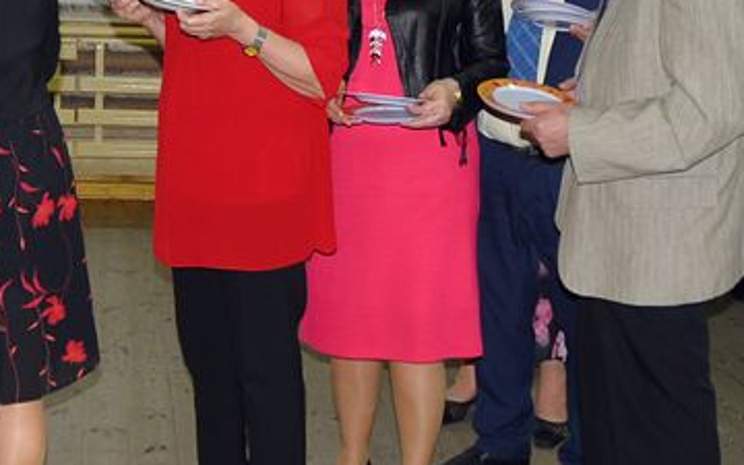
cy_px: 177
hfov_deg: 31.5
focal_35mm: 65
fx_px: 1318
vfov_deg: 20.0
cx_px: 306
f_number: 4
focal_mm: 18
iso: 640
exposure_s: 1/60
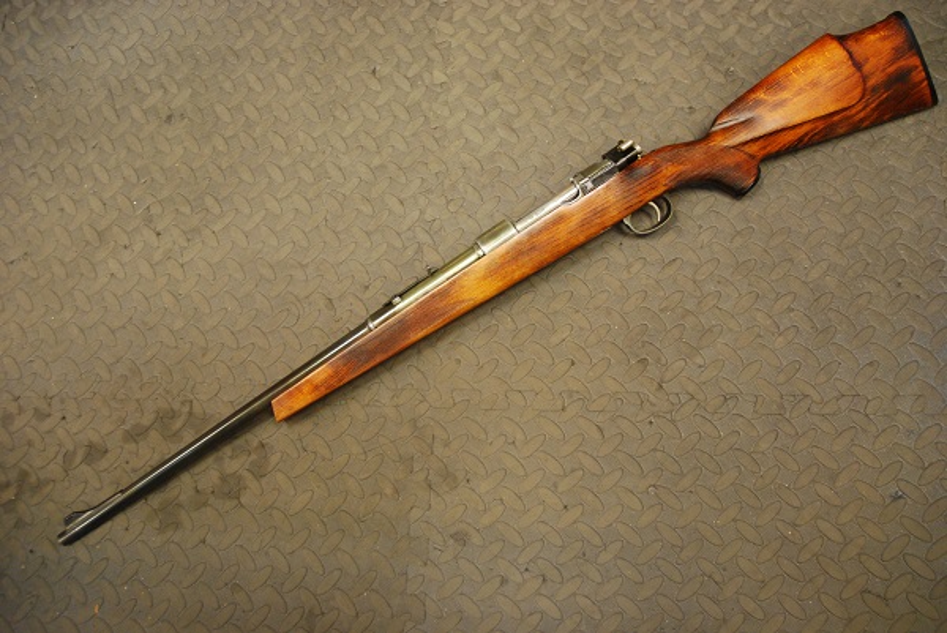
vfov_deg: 40.0
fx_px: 869
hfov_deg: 57.2
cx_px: 474
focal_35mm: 33
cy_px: 316
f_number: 3.8
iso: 900
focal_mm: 22
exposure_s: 1/30
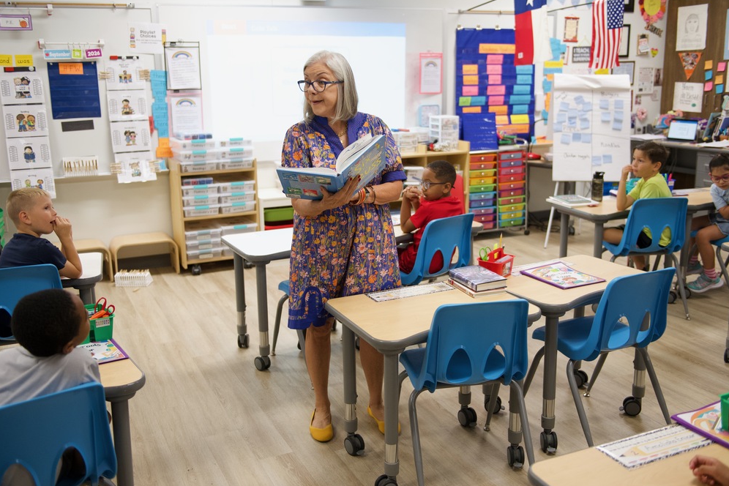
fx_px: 749
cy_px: 246
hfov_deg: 51.9
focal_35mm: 37
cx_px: 373
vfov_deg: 35.9
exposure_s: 1/320
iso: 1600
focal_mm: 36
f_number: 2.8
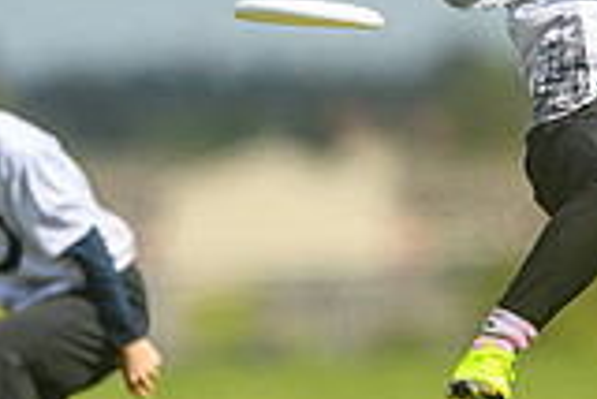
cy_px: 132
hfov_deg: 1.4
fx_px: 24017
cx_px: 780
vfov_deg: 1.0
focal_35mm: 1447
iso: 100
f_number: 3.2
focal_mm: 400
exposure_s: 1/1600
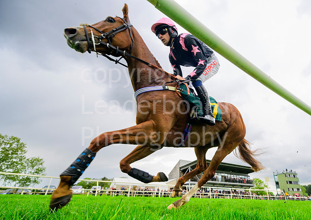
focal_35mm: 17
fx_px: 152
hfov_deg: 89.3
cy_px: 130
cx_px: 195
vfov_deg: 71.2
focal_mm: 14
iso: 1250
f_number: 5.6
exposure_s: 1/2000
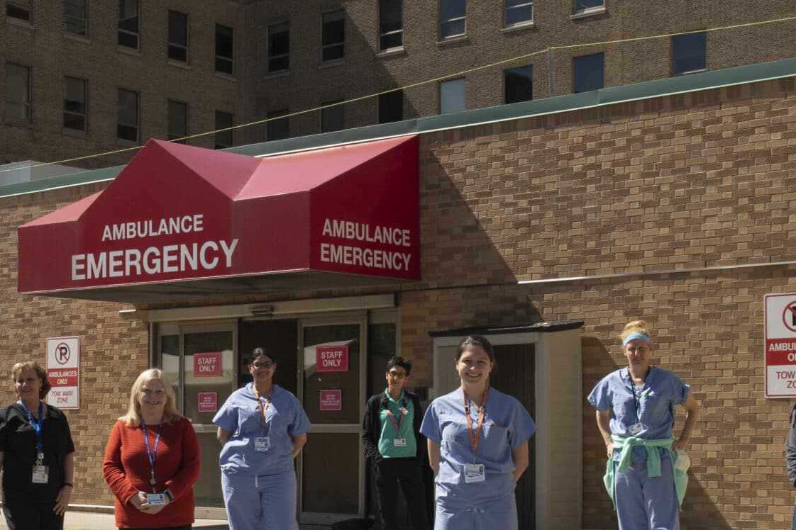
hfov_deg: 27.2
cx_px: 164
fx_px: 1614
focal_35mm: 73
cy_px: 408
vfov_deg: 18.5
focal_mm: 32
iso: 200
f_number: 11
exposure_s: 1/400
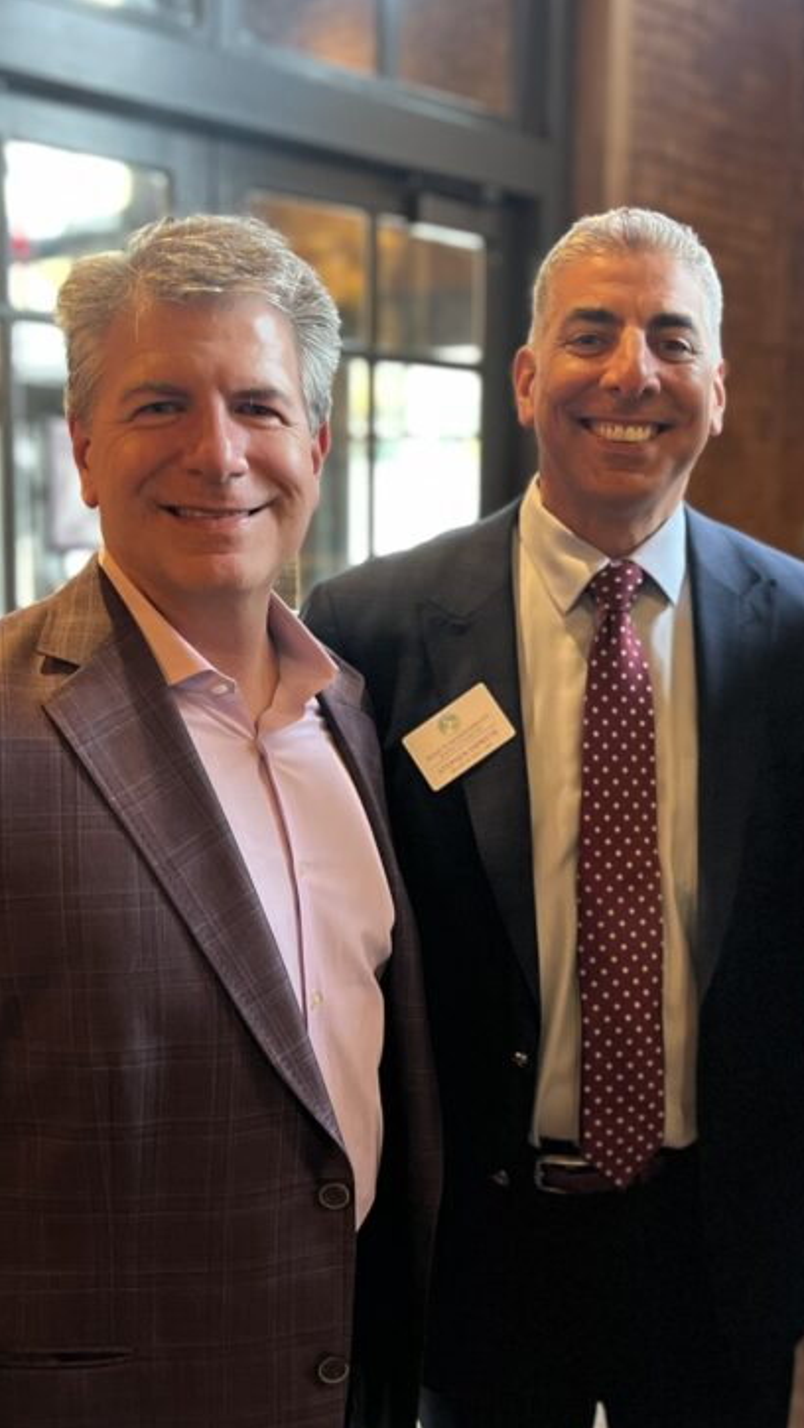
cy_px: 689
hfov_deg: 29.5
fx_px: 1515
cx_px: 534
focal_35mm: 40
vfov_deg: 50.5
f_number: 1.5
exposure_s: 1/40
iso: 400
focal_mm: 5.7
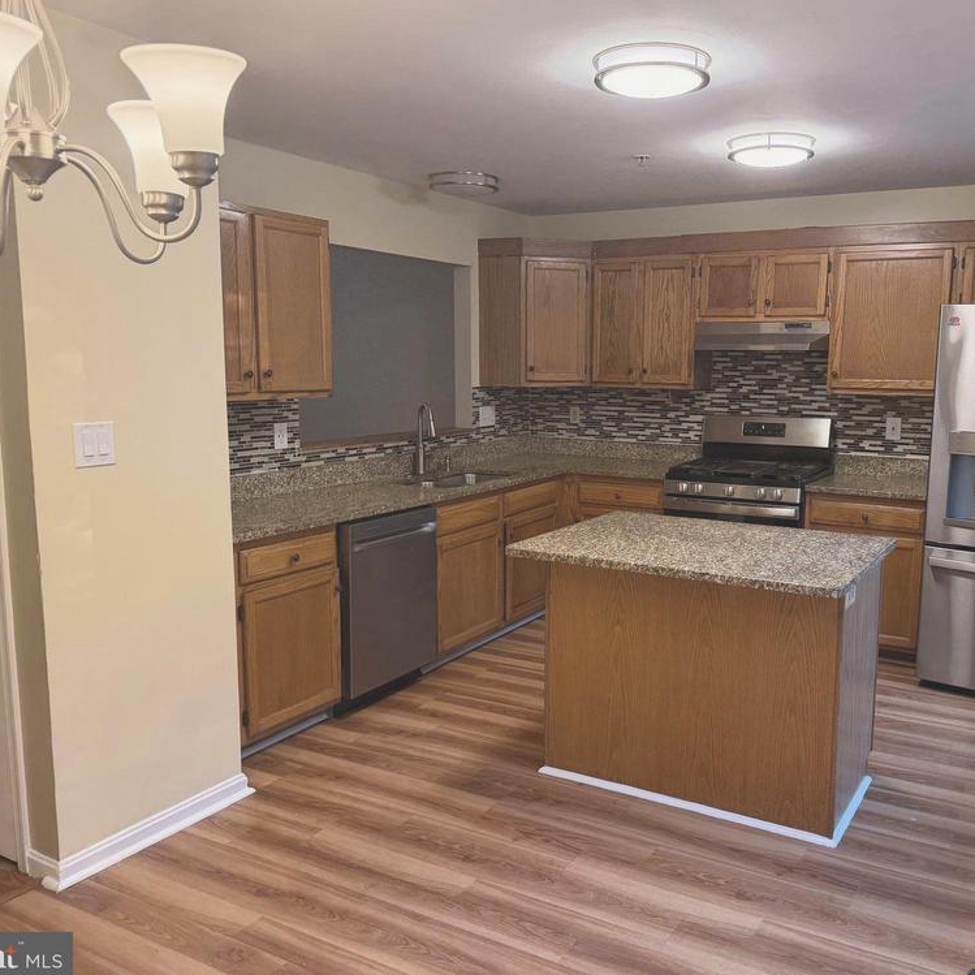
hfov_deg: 55.3
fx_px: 924
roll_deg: -1.0
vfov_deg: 55.6
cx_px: 577
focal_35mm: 29
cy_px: 486
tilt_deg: -7.6
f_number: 1.78
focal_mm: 6.76
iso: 320
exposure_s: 1/120
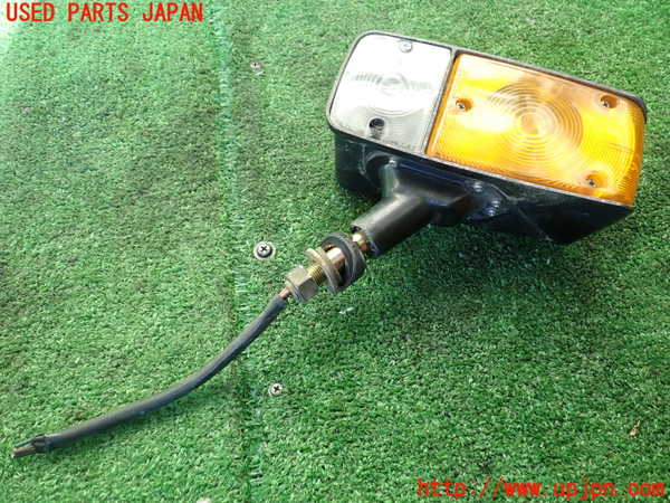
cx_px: 335
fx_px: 581
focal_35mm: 30
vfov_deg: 46.8
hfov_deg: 60.0
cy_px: 252
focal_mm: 5.4
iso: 200
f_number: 2.3
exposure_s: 1/100
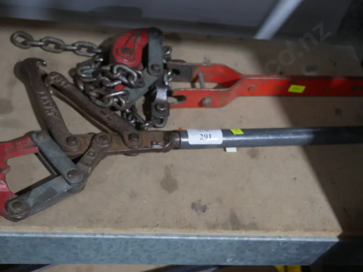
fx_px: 545
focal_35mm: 52
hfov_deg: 36.8
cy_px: 136
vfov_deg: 28.0
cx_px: 182
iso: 1600
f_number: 5.3
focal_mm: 26
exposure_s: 1/60
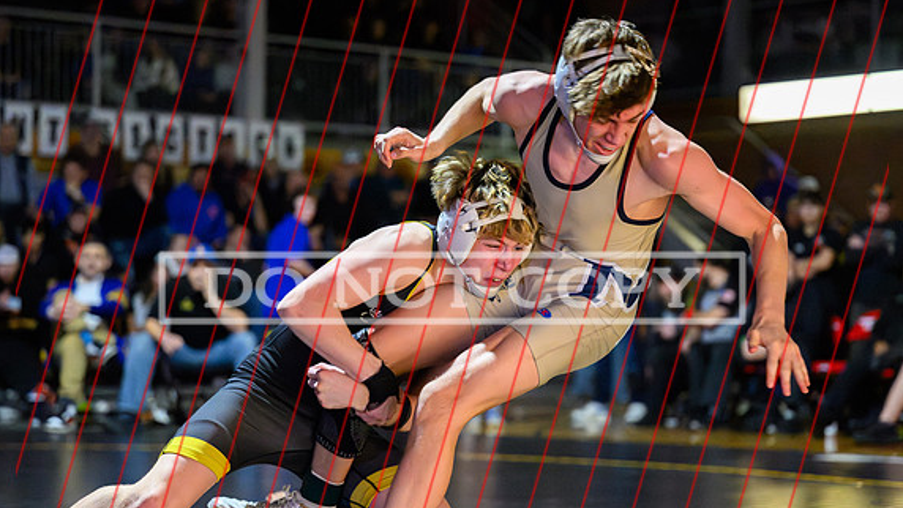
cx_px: 457
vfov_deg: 12.5
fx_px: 2323
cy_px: 288
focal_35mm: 97
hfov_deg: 22.0
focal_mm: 85
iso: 20000
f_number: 2.8
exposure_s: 1/640
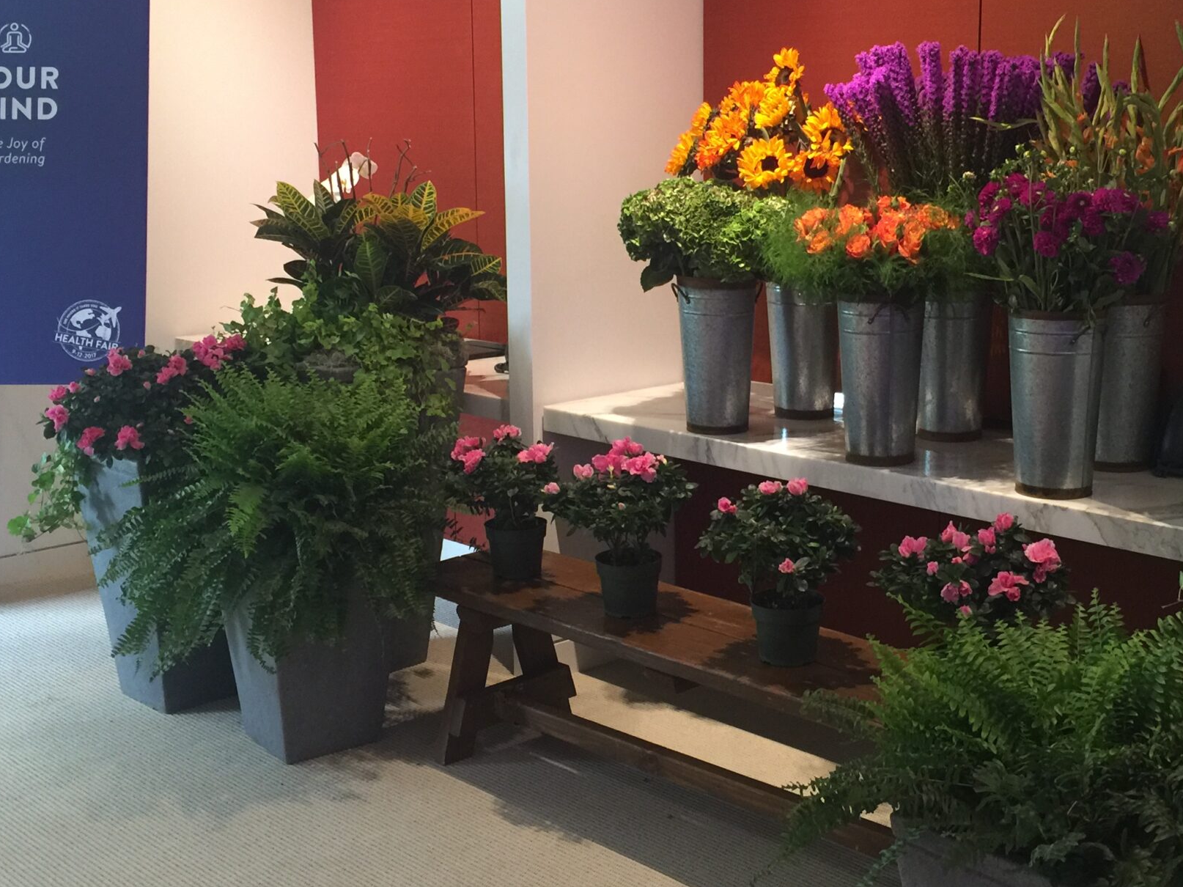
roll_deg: -0.8
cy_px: 389
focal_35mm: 46
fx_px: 1572
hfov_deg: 41.1
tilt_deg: -11.2
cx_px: 685
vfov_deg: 31.5
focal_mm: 4.15
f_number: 2.2
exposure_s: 1/15
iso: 100
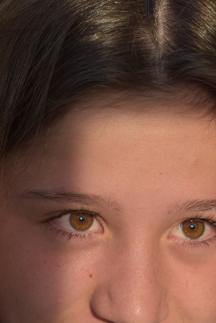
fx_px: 1952
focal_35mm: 217
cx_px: 117
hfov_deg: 6.3
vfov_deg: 9.5
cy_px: 250
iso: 125
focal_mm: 90
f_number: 6.3
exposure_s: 1/100
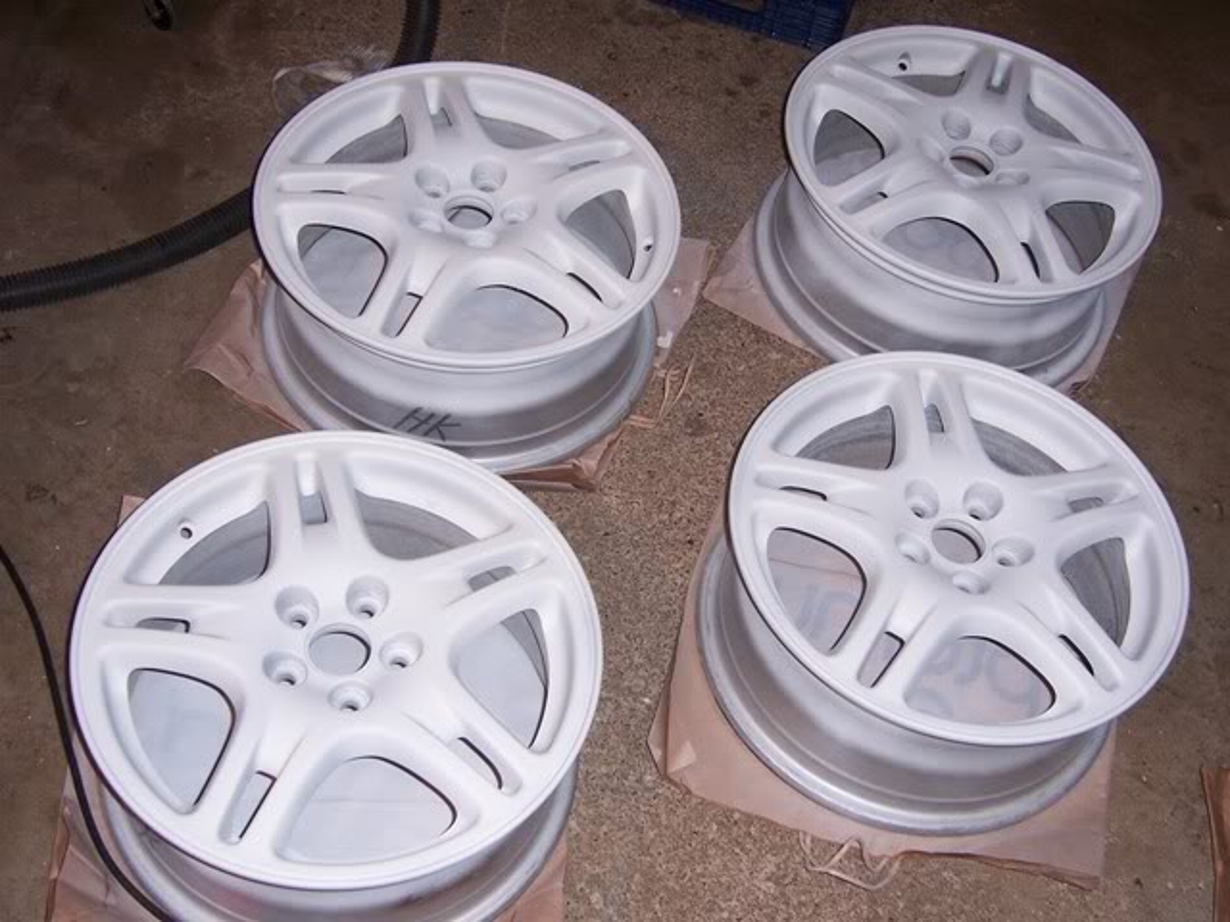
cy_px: 461
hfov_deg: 42.9
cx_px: 615
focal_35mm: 44
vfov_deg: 32.9
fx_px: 1563
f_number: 3.3
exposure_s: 1/60
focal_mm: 7.3
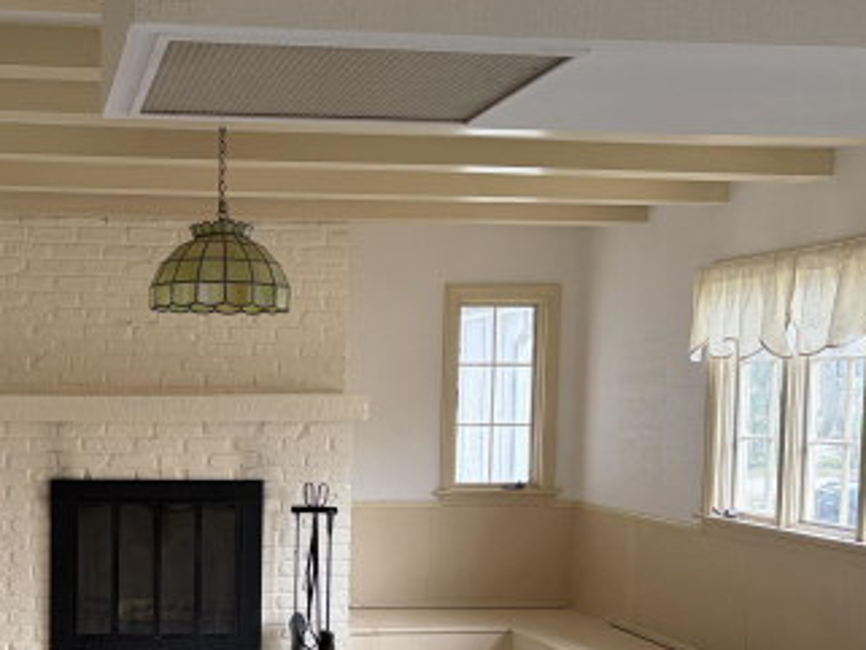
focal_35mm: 54
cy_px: 512
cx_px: 185
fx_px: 1351
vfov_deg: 26.6
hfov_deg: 34.5
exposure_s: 1/191
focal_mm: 5.96
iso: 125
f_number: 1.6
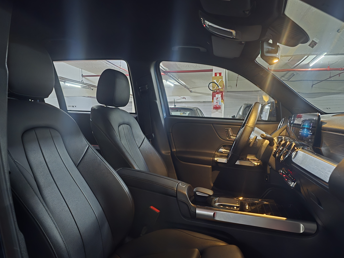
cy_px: 149
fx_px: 268
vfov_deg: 51.2
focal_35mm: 27
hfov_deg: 65.3
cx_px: 171
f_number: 1.7
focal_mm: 6.3
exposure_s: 1/17.2
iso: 2000
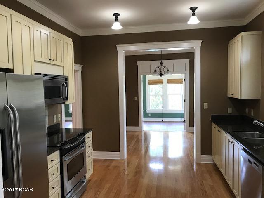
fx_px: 214
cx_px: 132
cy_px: 99
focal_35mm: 28
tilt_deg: -2.4
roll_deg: +1.0
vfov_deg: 49.7
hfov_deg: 63.4
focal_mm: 3.99
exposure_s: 1/30
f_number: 1.8
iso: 32
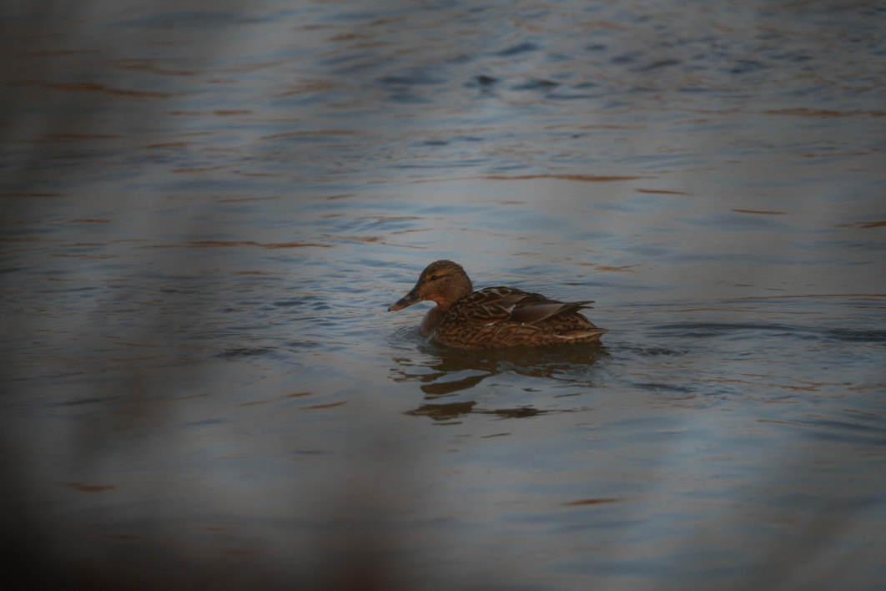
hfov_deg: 2.6
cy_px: 296
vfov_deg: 1.7
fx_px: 19687
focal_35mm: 800
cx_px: 443
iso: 400
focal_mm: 800
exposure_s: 1/500
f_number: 8
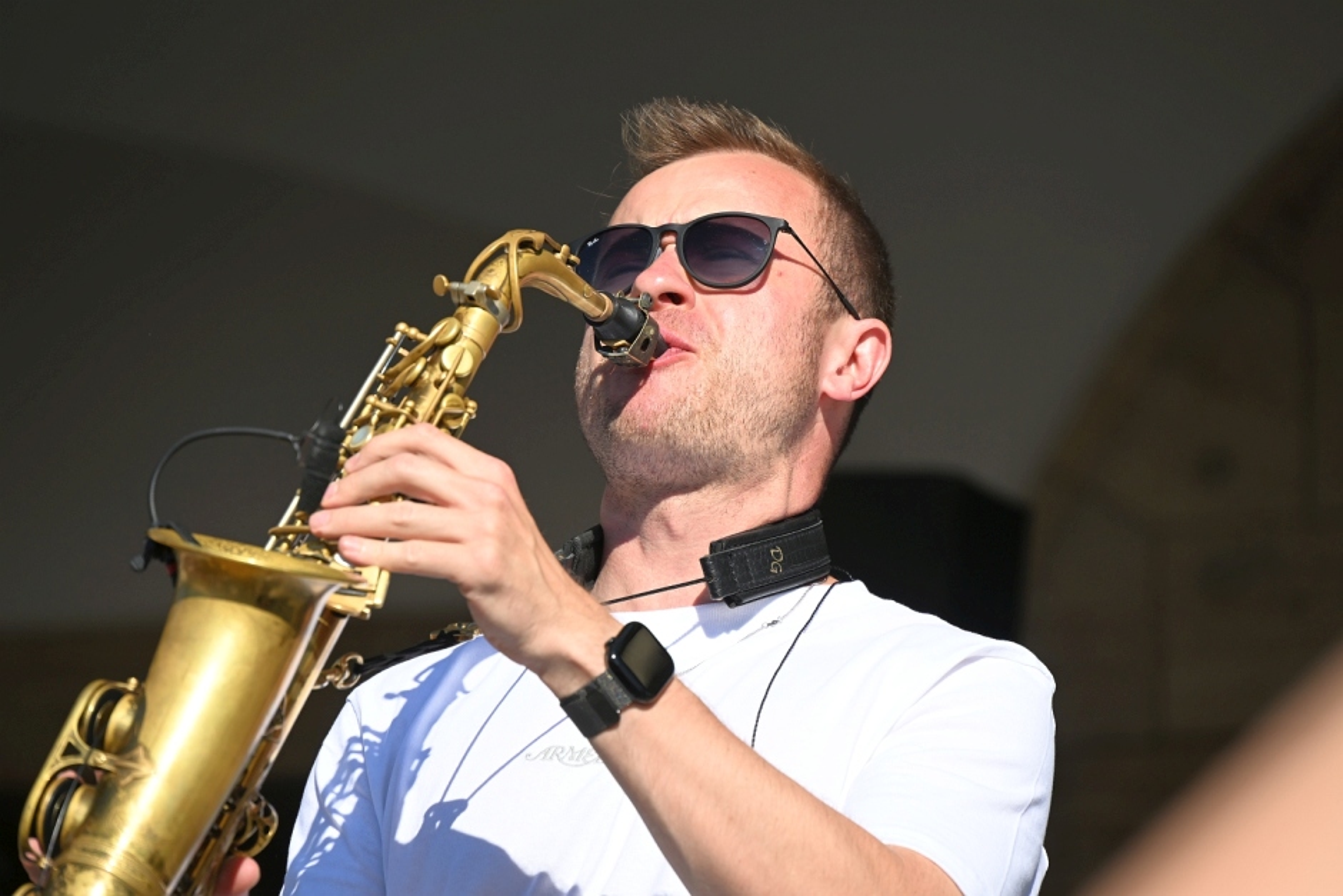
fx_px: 7462
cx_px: 672
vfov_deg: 6.9
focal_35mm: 200
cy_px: 448
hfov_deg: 10.3
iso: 160
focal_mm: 200
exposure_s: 1/640
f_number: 6.3
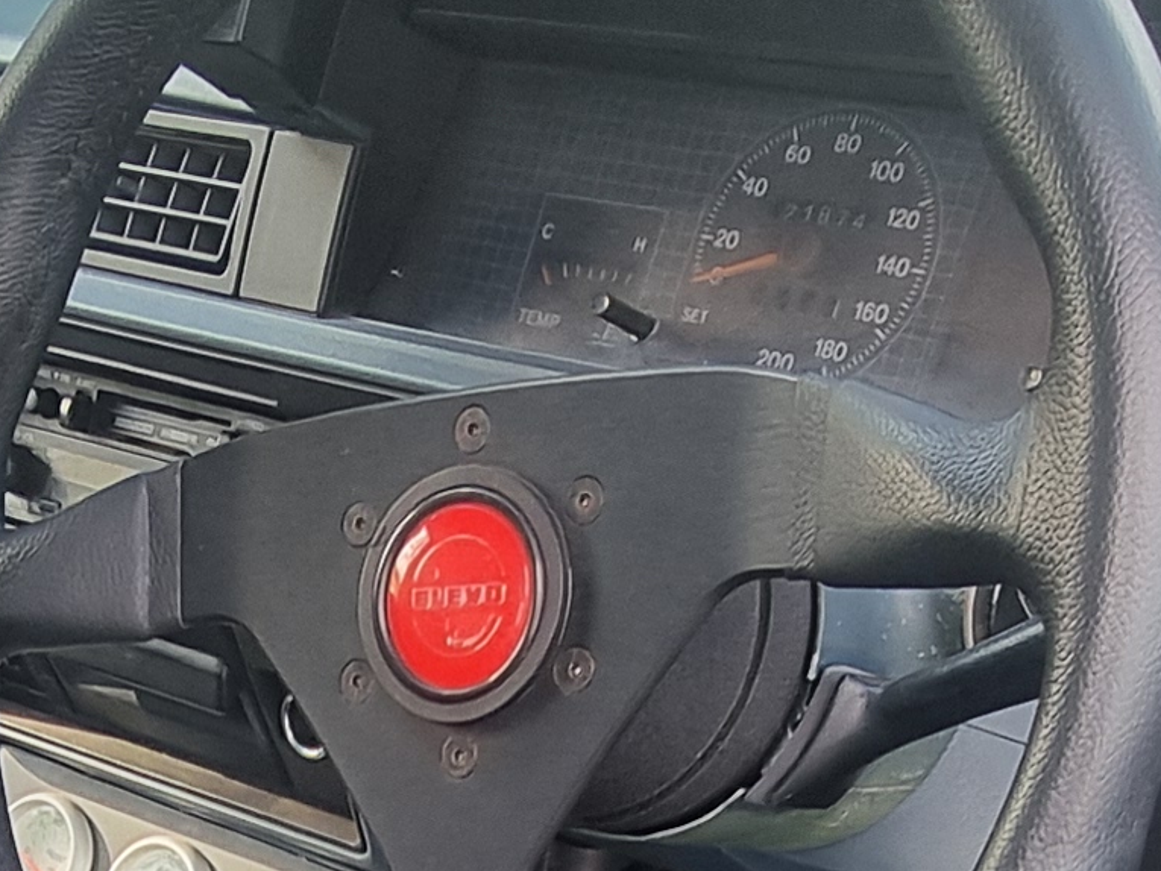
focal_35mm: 68
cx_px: 247
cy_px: 1382
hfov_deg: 28.0
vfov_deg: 18.6
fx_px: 2281
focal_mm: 2.2
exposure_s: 1/100
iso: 50
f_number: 2.2
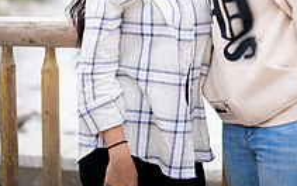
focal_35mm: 76
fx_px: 615
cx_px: 184
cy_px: -25
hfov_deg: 27.1
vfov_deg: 16.6
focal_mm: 35
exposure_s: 1/8000
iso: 200
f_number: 1.2
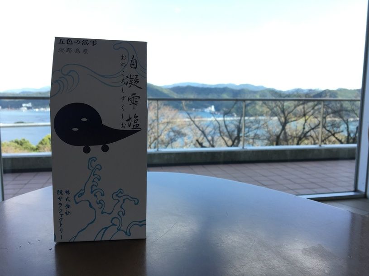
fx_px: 309
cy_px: 138
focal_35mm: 29
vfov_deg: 48.2
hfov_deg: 61.7
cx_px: 184
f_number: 2.2
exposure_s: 1/260
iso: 25
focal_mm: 4.15
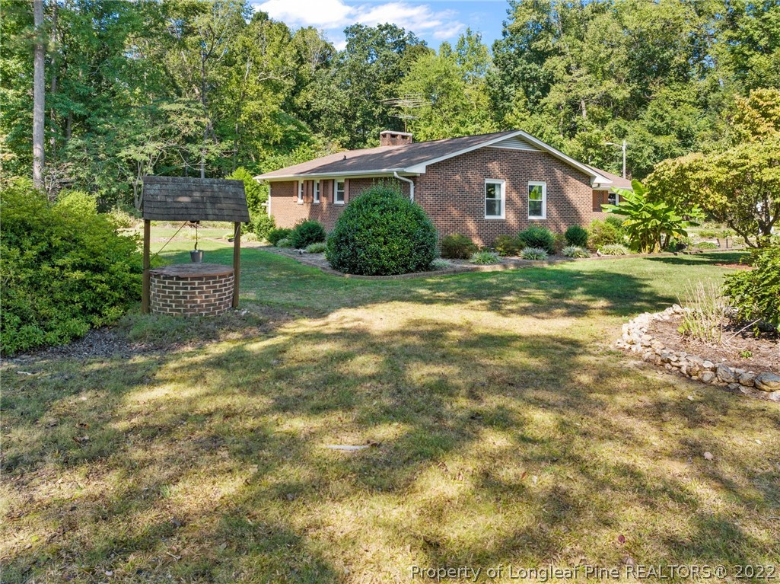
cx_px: 390
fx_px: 540
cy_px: 292
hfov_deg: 71.6
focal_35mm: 24
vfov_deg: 56.7
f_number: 2.8
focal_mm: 12.29
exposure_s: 1/100
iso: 130
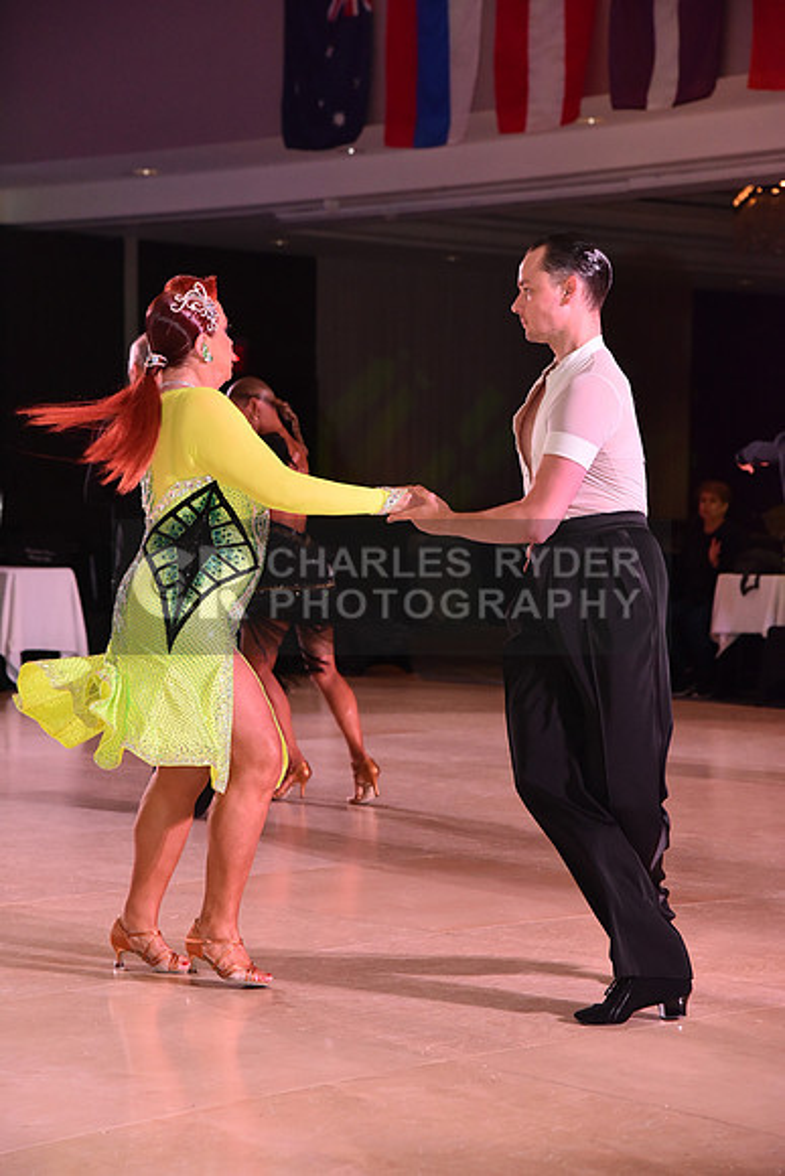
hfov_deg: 14.4
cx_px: 392
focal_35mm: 95
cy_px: 588
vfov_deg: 21.5
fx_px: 3105
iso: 2500
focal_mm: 95
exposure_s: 1/320
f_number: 5.6
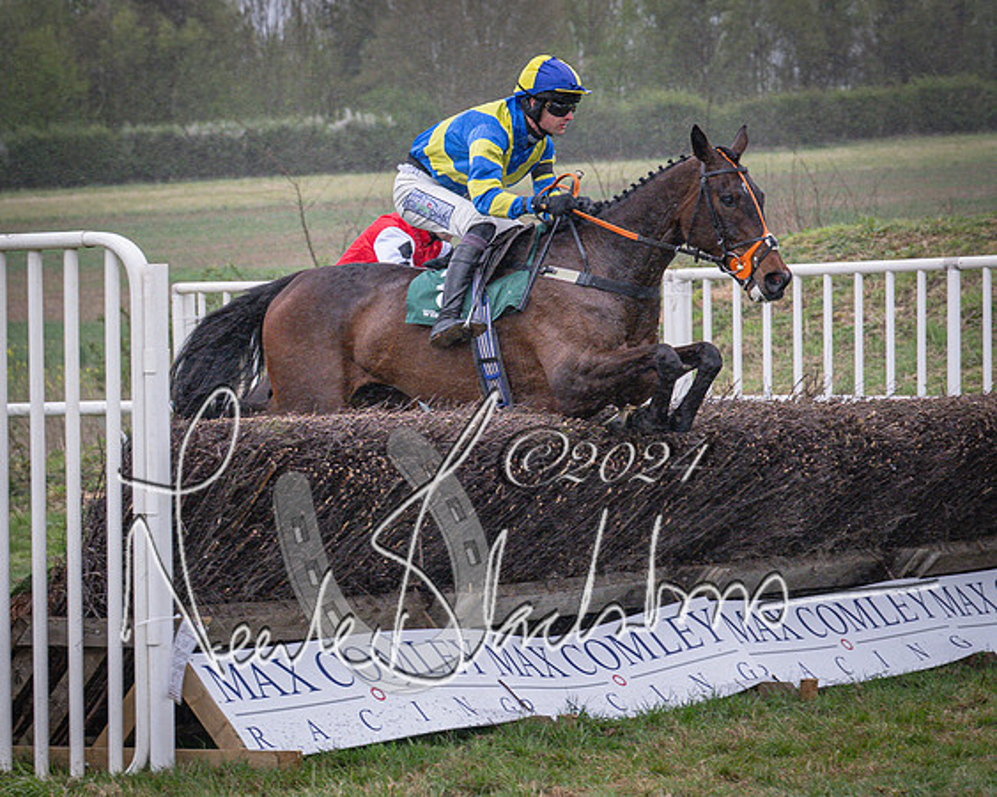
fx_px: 4528
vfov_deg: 10.1
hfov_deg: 12.5
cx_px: 656
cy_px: 309
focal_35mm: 154
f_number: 4
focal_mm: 70
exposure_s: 1/1000
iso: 1600
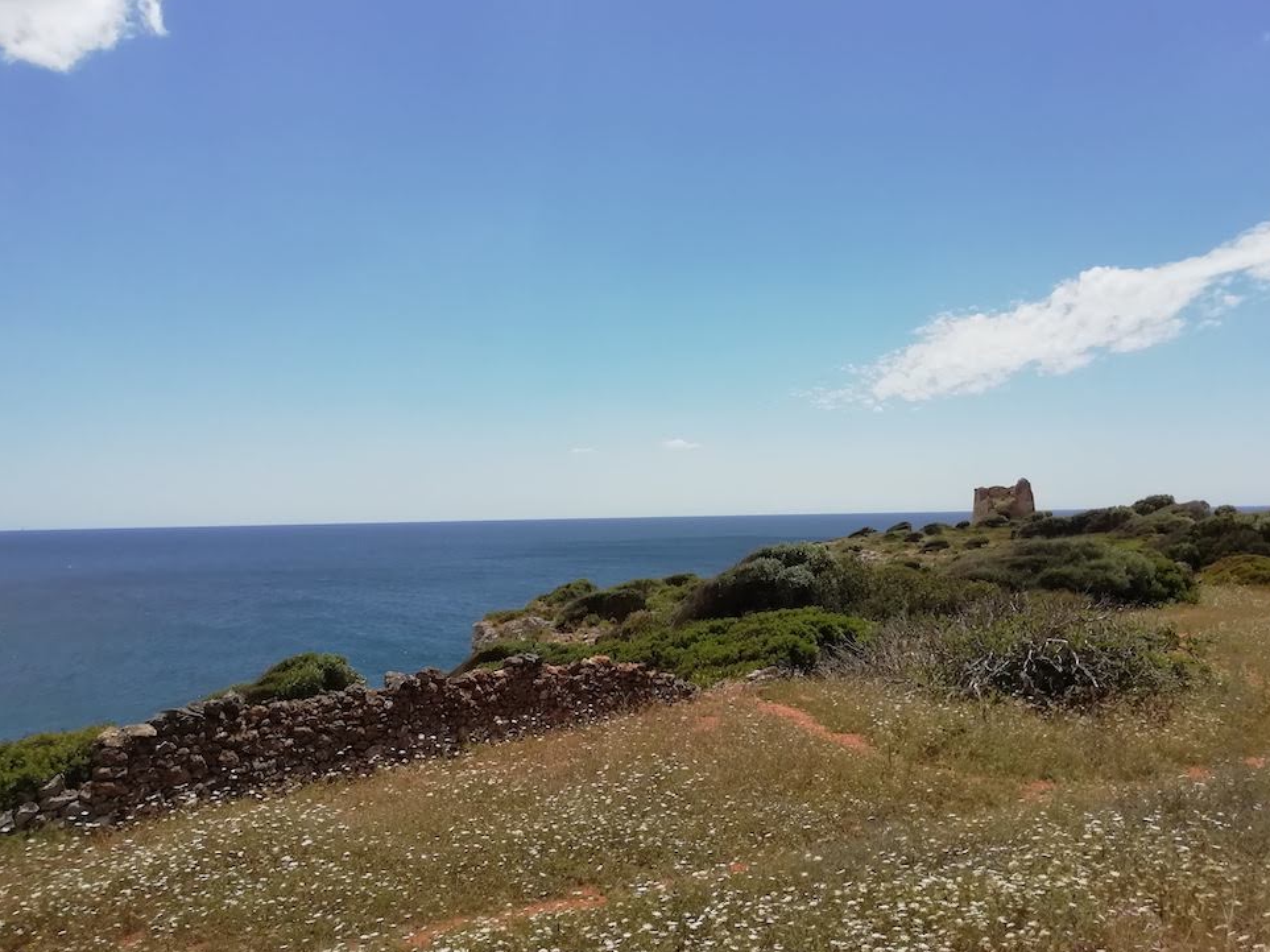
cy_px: 483
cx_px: 657
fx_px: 990
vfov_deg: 51.3
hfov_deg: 65.3
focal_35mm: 27
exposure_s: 1/2439
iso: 50
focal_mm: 3.46
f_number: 2.2
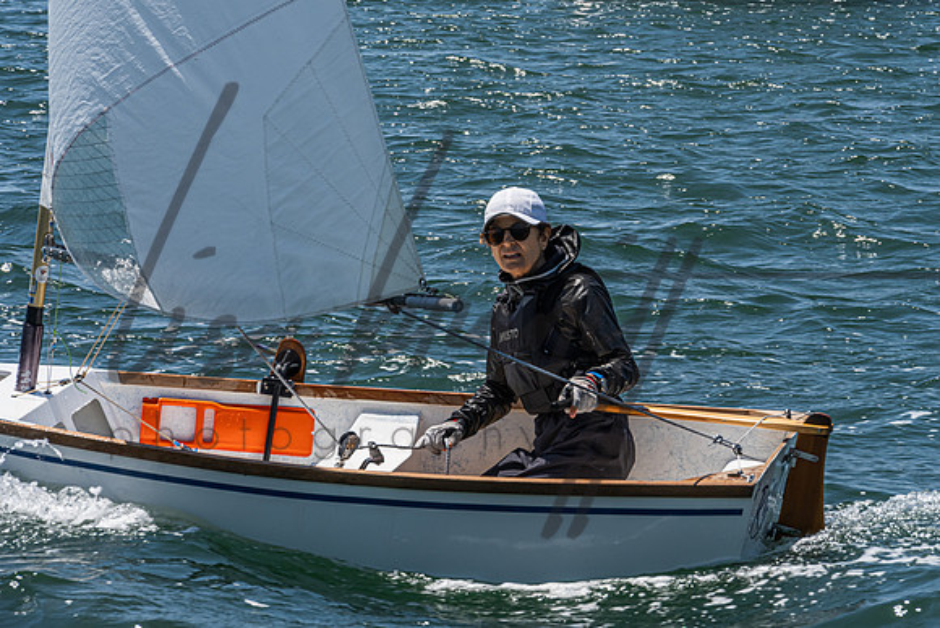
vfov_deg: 5.9
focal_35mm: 234
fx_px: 6124
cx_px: 551
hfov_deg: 8.8
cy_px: 260
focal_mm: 200
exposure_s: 1/250
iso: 250
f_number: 18
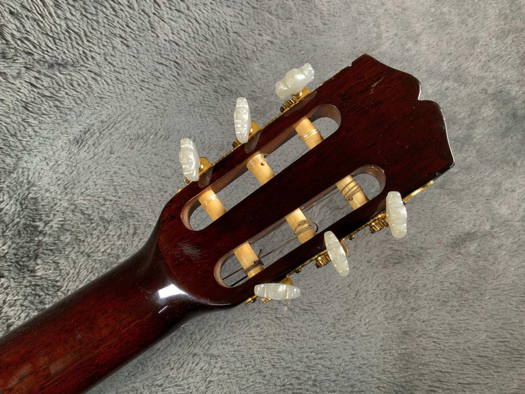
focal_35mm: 29
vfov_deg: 48.2
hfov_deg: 61.7
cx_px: 262
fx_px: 440
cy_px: 197
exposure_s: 1/78
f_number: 1.8
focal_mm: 3
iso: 64
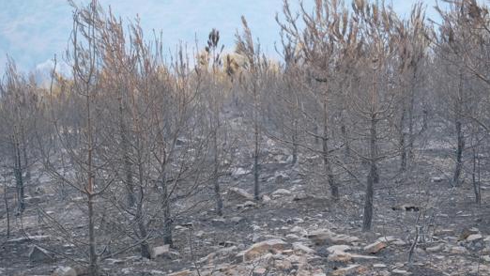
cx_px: 245
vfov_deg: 15.3
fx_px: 1027
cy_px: 147
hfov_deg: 26.8
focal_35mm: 79
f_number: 4.5
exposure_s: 1/320
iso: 1600
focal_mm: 50
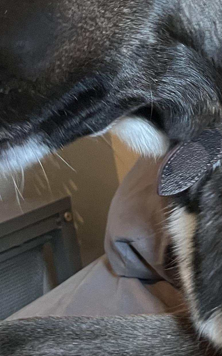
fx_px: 871
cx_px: 255
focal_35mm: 90
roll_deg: +9.9
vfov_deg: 22.9
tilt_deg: -7.4
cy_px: 114
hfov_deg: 14.1
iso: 500
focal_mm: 5.1
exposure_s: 1/30
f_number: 1.6
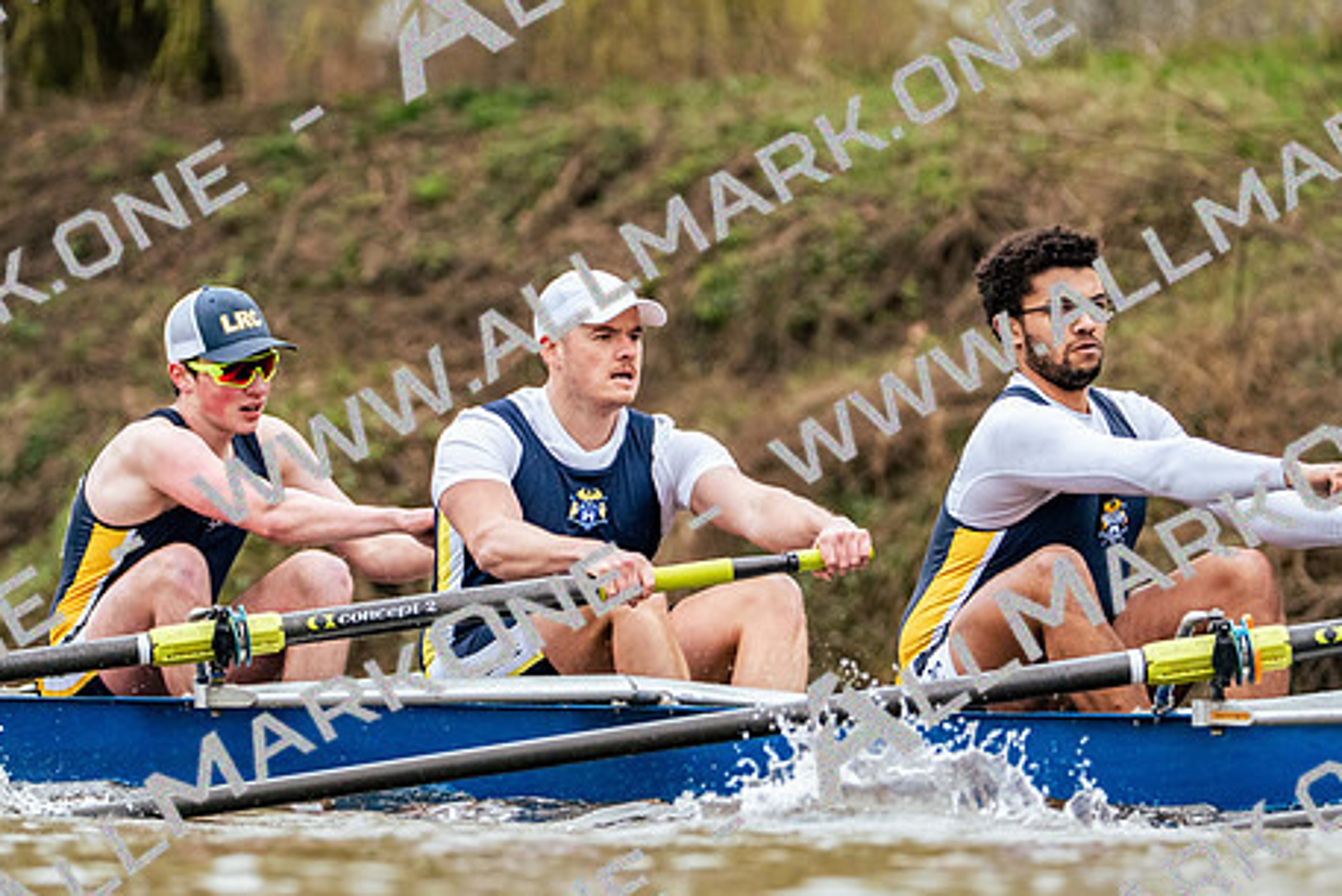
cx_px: 555
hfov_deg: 5.3
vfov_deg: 3.5
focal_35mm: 392
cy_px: 533
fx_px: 14617
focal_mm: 309
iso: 4000
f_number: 6.3
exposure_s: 1/2000
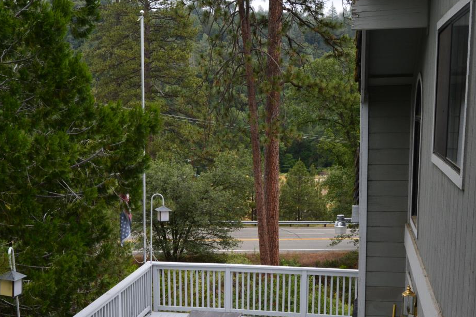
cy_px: 243
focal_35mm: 49
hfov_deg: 40.2
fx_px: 648
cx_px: 201
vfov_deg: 27.1
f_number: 9
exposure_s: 1/100
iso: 400
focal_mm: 20
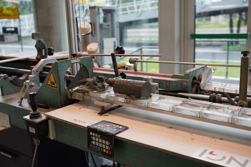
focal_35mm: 39
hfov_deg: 49.6
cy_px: 84
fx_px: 272
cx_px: 126
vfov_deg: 34.2
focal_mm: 39
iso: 250
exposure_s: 1/160
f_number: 4
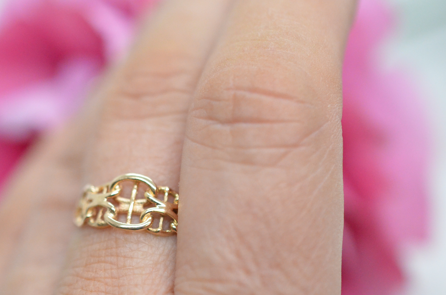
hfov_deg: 22.7
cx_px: 124
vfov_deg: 15.3
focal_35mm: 89
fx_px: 1100
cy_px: 197
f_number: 4
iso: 3200
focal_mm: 40
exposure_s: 1/2000
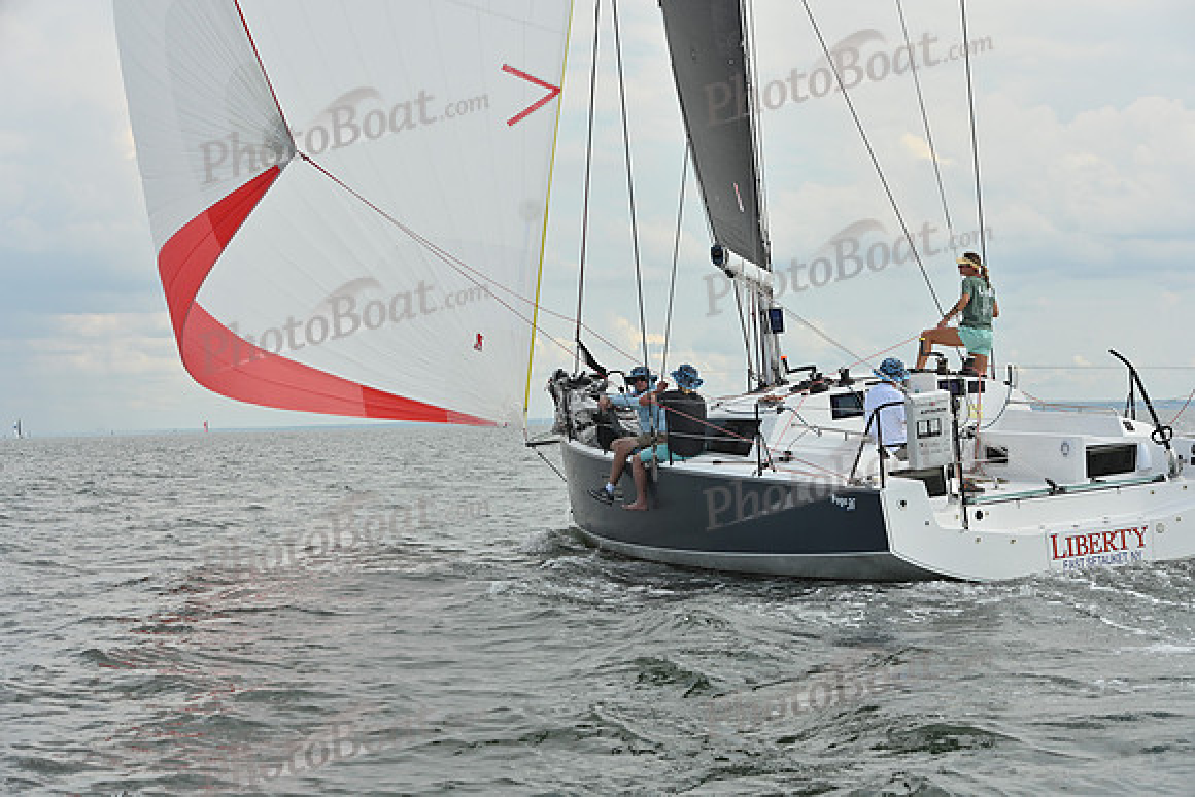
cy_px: 398
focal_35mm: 70
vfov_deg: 19.5
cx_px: 598
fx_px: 2324
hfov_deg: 28.8
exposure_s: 1/1600
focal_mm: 70
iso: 320
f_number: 8
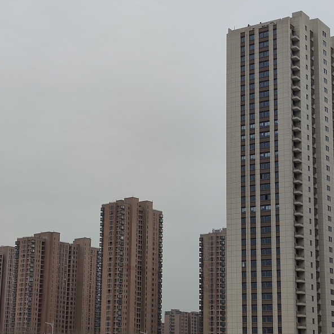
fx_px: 808
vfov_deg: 23.4
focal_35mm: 74
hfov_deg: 23.3
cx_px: 149
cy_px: 166
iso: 50
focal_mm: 6.72
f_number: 1.69
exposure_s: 1/1861
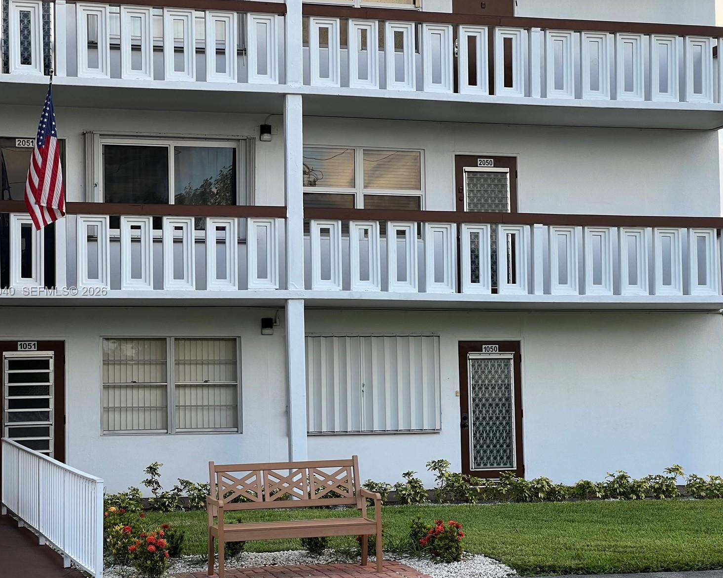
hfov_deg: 23.3
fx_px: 1754
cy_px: 292
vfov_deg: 18.7
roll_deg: +1.2
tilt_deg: +3.5
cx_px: 347
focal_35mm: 82
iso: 40
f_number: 2.8
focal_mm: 9
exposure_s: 1/121
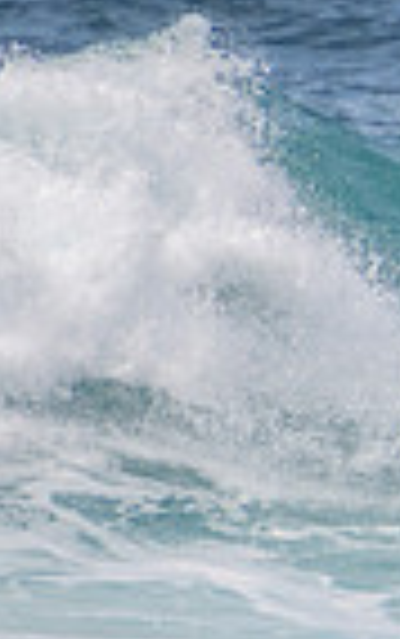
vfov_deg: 0.9
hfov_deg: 0.6
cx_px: 966
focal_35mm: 2281
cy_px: 360
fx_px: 39705
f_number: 5.6
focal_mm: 400
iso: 250
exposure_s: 1/2000
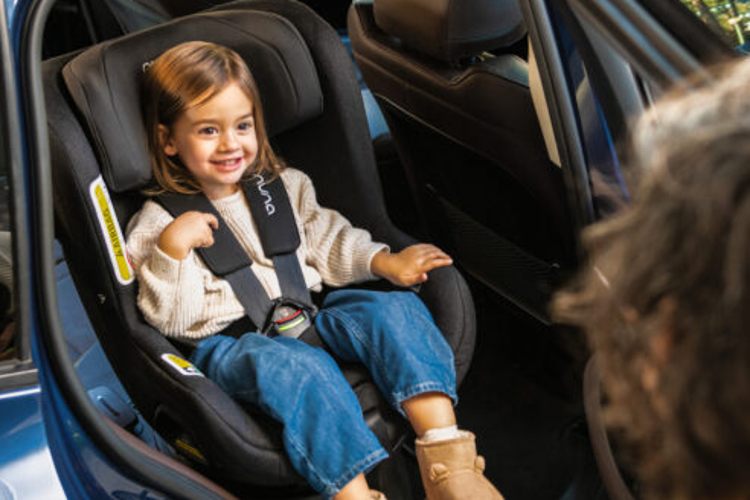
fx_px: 1562
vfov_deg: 18.2
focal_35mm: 75
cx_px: 425
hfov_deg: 27.0
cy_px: 258
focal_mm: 48
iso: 1000
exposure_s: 1/125
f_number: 4
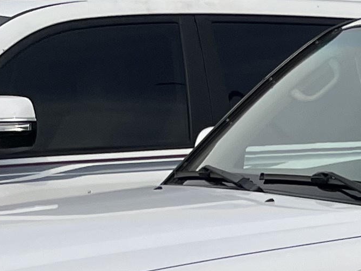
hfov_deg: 9.8
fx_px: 1627
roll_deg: -1.9
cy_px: 606
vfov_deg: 8.8
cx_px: 1067
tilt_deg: -15.7
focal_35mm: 156
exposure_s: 1/4651
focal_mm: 4.2
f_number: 1.6
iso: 32
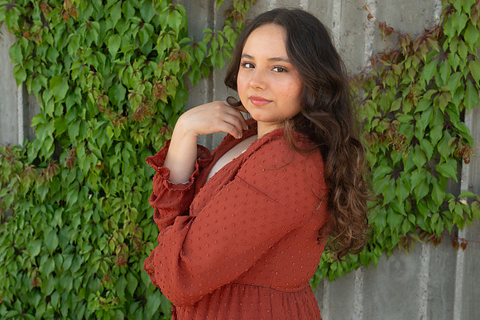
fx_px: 693
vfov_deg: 26.0
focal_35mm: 52
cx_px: 240
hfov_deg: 38.2
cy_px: 160
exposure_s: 1/200
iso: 640
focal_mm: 52
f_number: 8
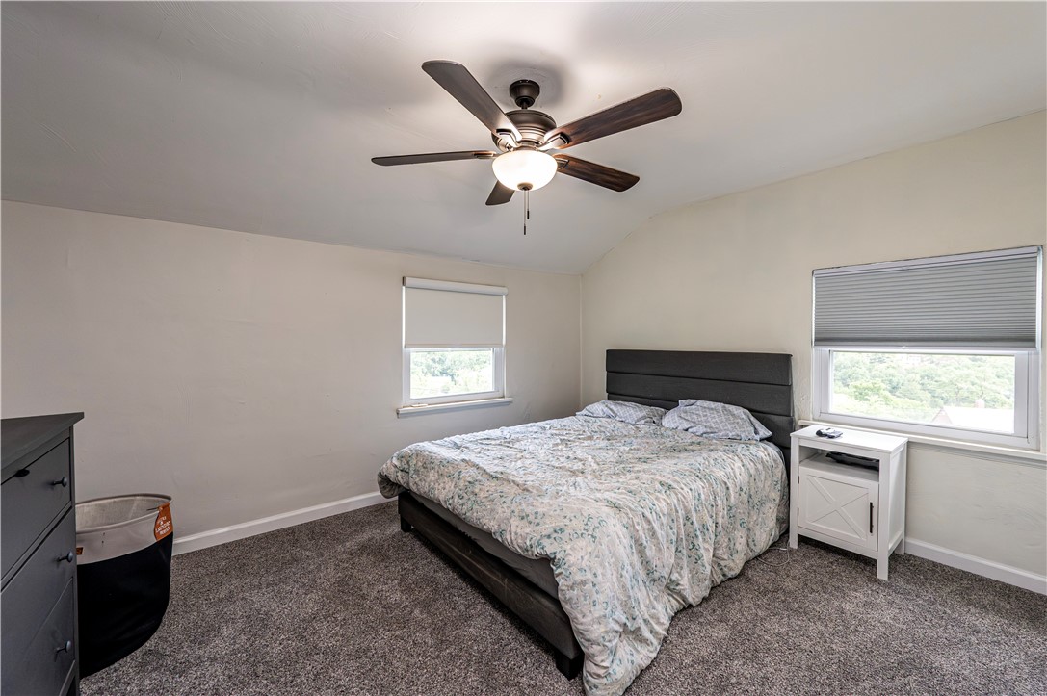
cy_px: 348
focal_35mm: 14
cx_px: 524
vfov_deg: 81.1
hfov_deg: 104.3
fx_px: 407
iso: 2500
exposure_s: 1/160
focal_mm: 14
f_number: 8
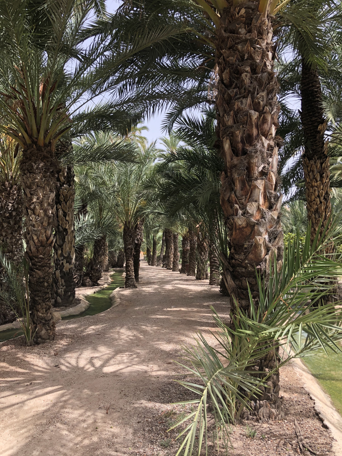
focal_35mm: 28
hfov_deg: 49.7
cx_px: 171
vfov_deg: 63.4
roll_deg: +1.5
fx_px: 369
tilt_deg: +4.1
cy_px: 228
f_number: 1.8
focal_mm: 3.99
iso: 20
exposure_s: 1/495
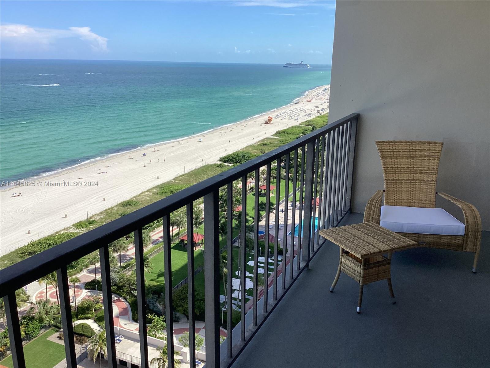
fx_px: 439
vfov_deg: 45.4
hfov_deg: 58.4
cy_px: 184
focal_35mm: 31
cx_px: 245
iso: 25
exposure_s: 1/1698
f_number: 2.4
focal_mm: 3.3
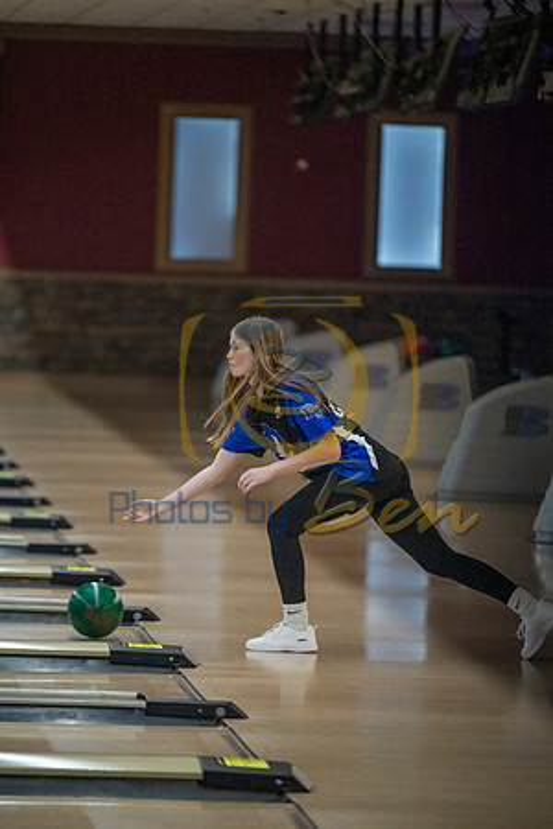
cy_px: 414
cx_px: 276
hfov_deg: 7.4
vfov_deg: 11.1
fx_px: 4262
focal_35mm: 185
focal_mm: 185
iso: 4000
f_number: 2.8
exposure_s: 1/1000
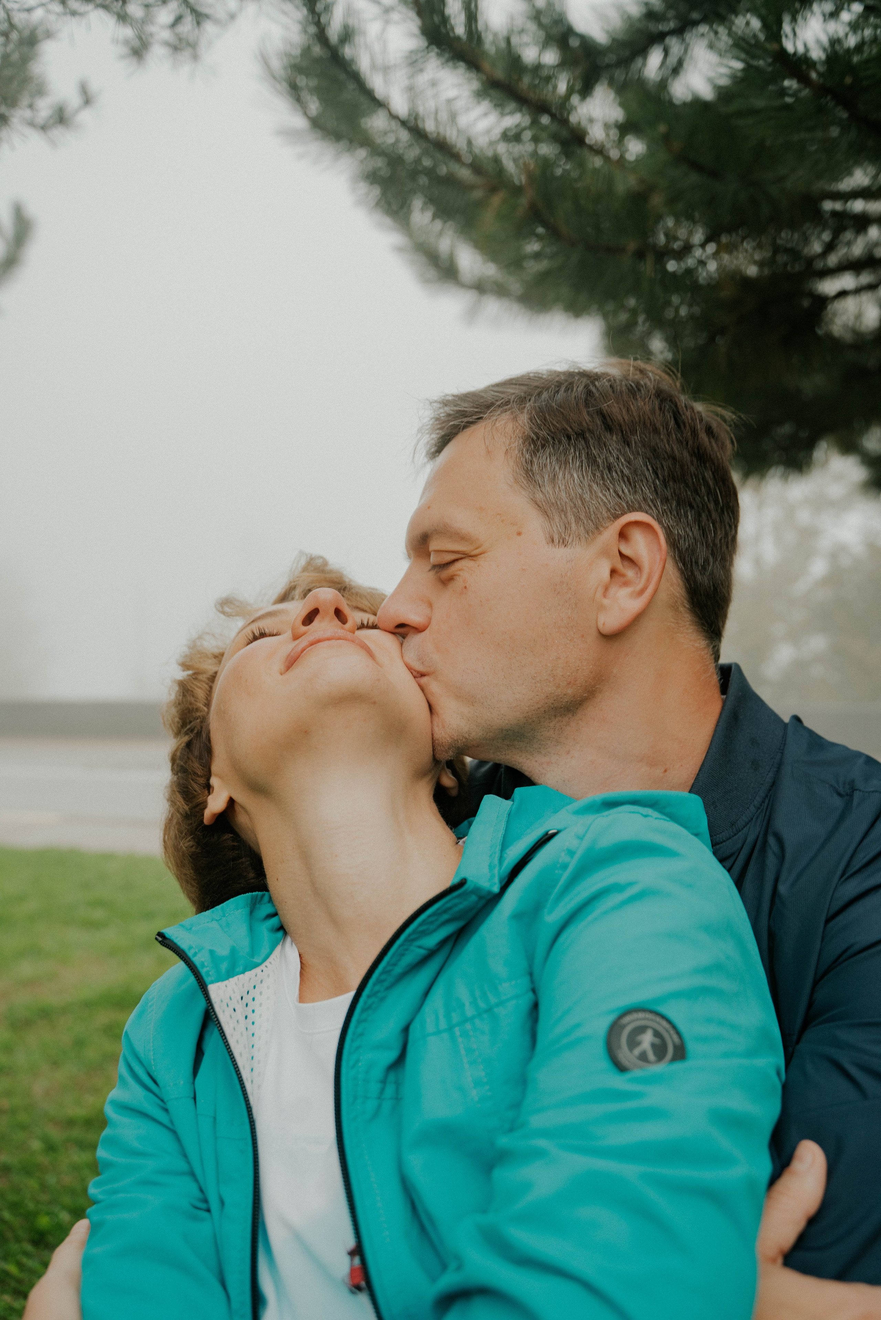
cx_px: 440
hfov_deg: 46.4
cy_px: 660
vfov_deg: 65.5
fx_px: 1027
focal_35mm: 28
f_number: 3.5
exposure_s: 1/100
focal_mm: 28
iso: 320
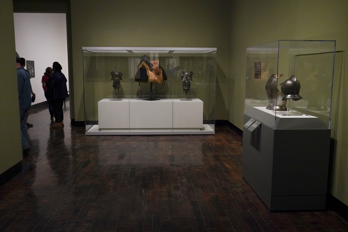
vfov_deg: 40.0
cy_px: 116
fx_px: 319
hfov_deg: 57.2
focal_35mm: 33
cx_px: 174
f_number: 4.5
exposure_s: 1/100
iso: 8000
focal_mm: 33
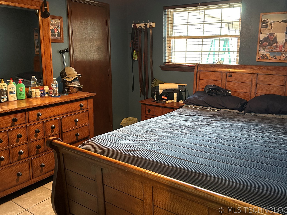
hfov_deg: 59.7
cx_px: 164
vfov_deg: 46.7
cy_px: 92
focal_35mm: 30
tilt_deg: -9.8
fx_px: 249
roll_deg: -0.8
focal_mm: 5.7
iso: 500
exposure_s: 1/40
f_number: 1.5
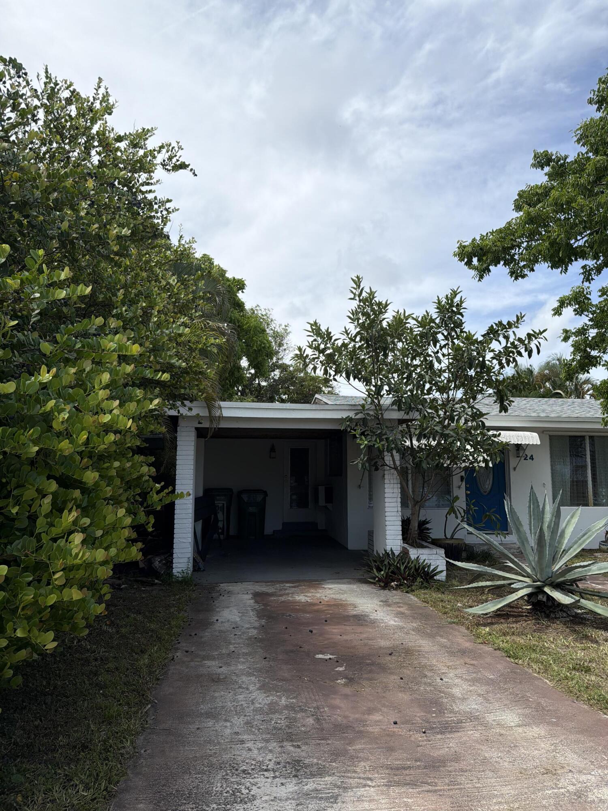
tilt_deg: +8.0
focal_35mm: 24
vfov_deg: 71.6
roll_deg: -0.9
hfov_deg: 56.8
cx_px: 304
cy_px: 406
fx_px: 562
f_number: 1.78
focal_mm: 6.76
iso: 80
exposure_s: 1/6173
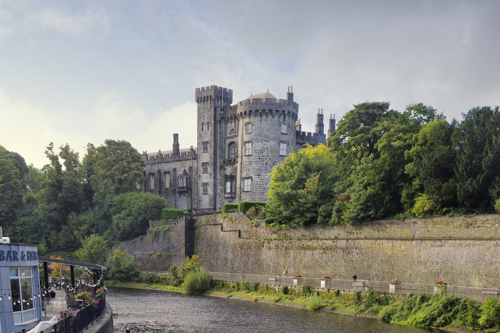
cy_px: 166
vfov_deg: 29.2
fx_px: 638
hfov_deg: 42.8
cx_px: 250
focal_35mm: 46
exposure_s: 1/50
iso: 100
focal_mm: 31
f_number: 8
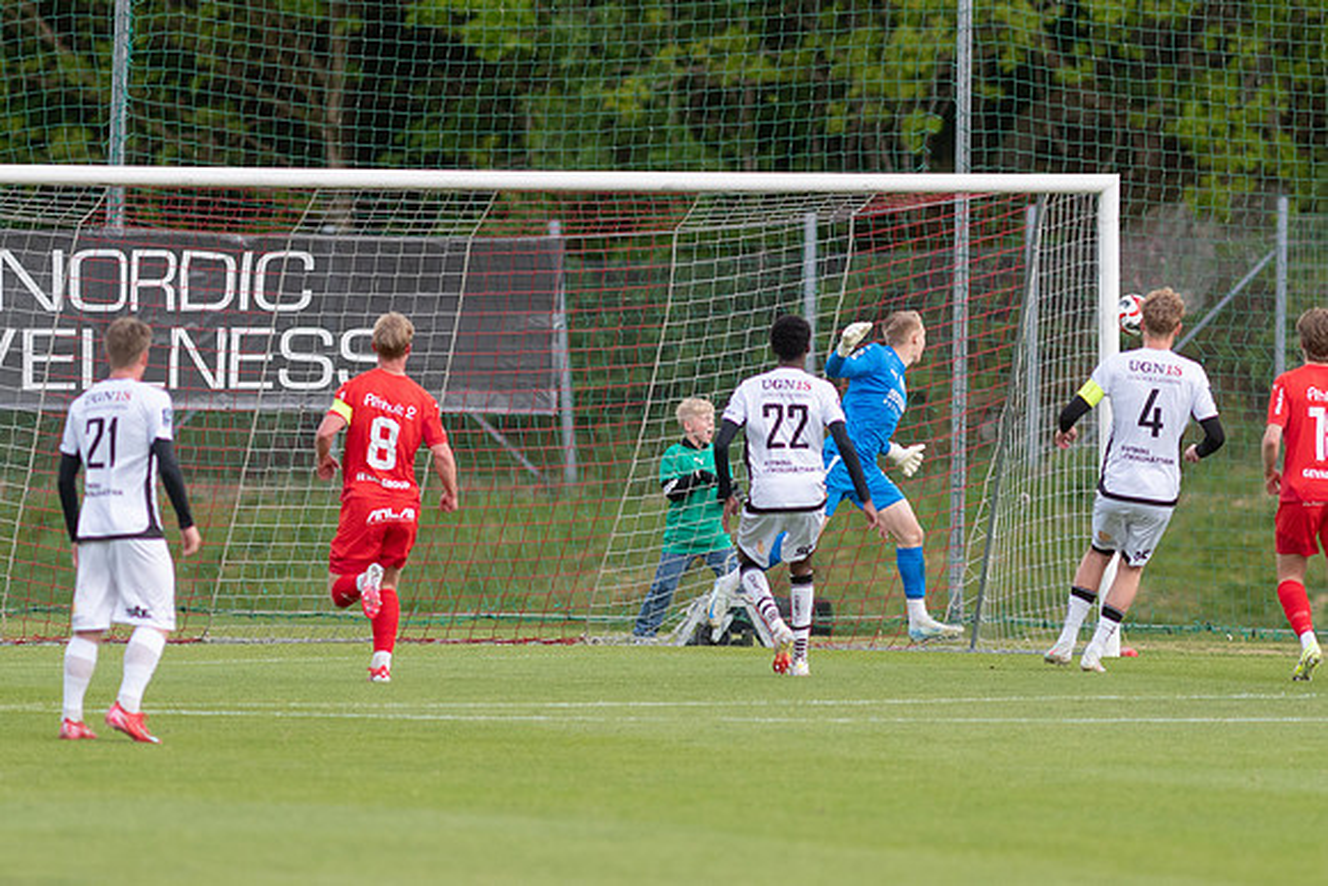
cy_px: 443
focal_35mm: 615
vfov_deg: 2.2
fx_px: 22696
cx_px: 664
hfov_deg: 3.4
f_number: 3.2
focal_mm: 300
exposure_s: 1/1600
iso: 450
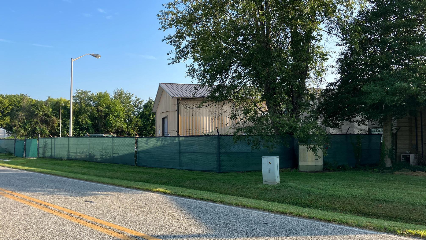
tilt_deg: +1.3
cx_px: 210
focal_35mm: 31
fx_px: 350
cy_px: 132
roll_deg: +0.0
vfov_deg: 37.8
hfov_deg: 62.6
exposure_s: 1/648
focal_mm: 3.99
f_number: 1.8
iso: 32
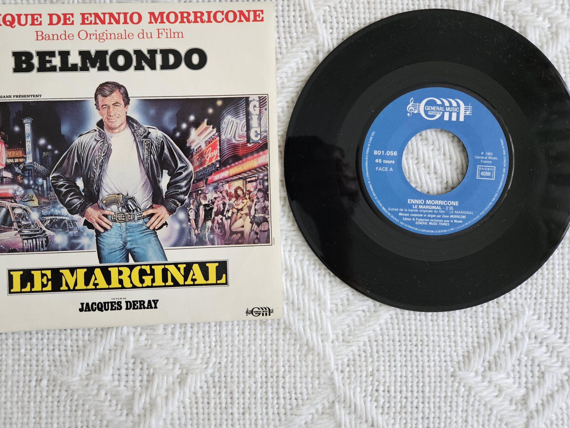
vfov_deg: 47.9
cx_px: 237
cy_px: 166
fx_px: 478
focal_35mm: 29
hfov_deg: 61.3
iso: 1000
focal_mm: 5.4
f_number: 1.8
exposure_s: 1/100
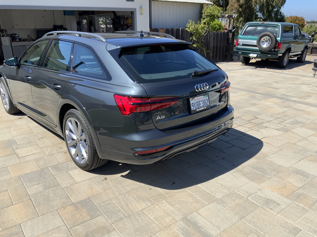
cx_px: 158
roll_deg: -1.1
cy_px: 118
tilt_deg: -19.0
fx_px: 266
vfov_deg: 48.2
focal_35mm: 29
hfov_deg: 61.7
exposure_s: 1/1311
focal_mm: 3
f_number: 1.8
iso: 16
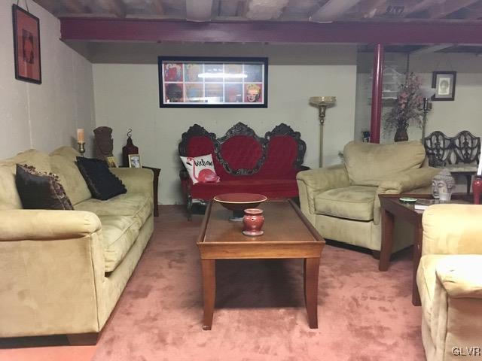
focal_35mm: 29
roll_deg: -0.3
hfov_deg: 61.7
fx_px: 404
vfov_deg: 48.2
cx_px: 241
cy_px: 180
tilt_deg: -6.9
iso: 250
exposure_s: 1/15
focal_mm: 4.15
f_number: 2.2
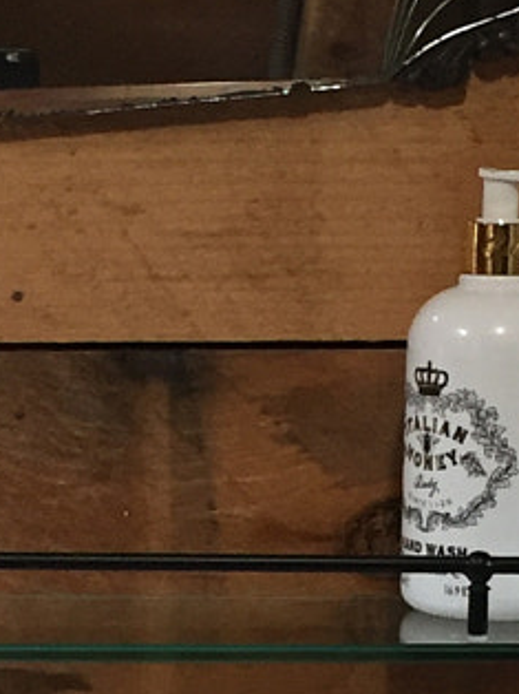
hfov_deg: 10.0
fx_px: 2963
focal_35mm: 148
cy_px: 608
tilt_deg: -5.9
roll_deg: -0.1
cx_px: 199
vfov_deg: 13.3
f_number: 2.2
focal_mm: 4.15
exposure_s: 1/30
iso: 50
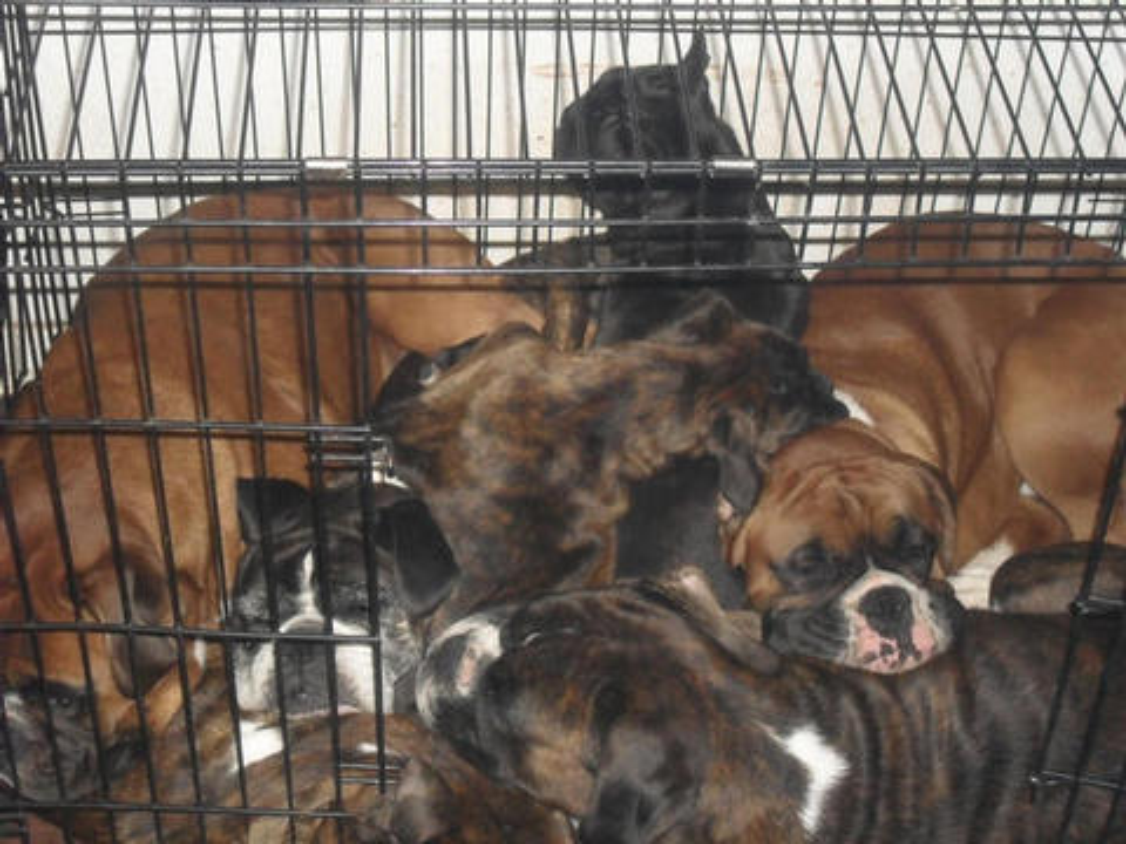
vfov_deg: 22.3
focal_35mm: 66
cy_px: 422
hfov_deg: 29.4
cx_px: 563
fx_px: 2147
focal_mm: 11.7
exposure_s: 1/60
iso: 320
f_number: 4.6
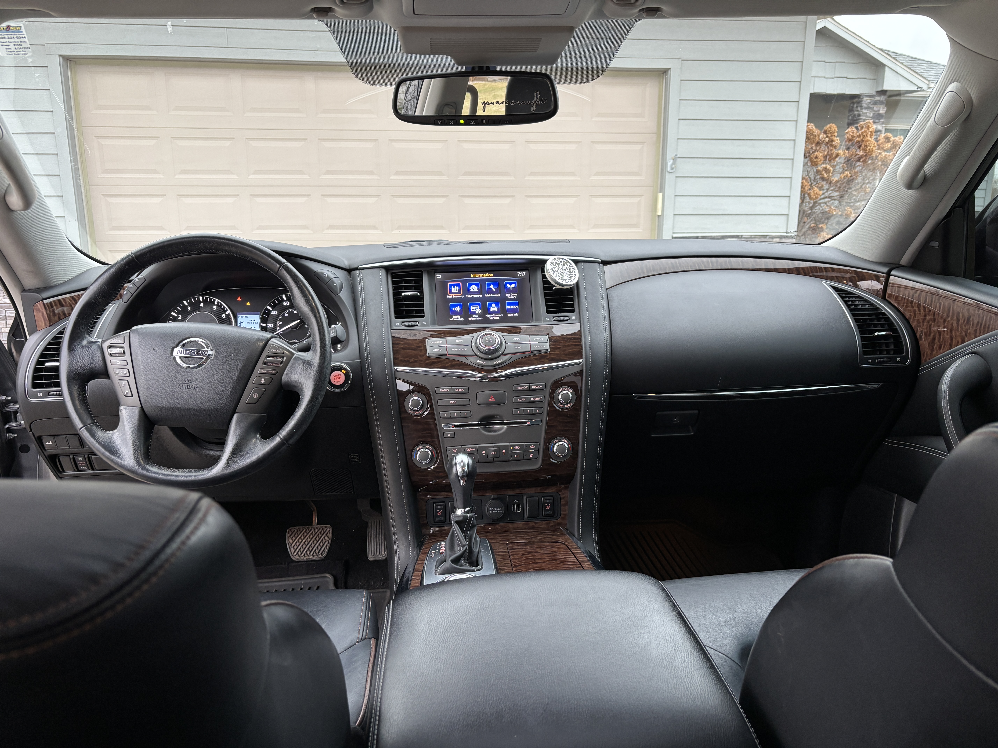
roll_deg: -0.3
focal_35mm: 26
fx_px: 750
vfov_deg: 53.1
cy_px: 374
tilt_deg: -13.7
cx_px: 499
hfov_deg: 67.3
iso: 125
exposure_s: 1/75
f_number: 1.6
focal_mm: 5.96
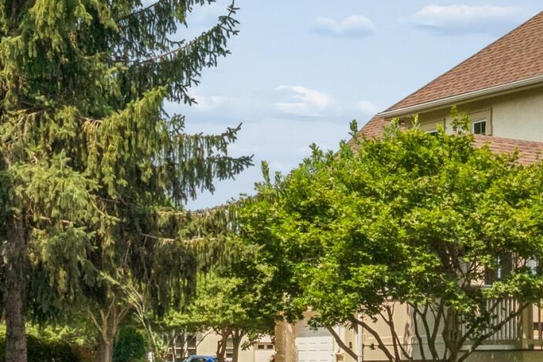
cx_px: 858
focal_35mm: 103
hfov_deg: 17.4
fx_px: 1553
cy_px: 382
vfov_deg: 13.1
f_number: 22
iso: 800
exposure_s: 1/320
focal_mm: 24
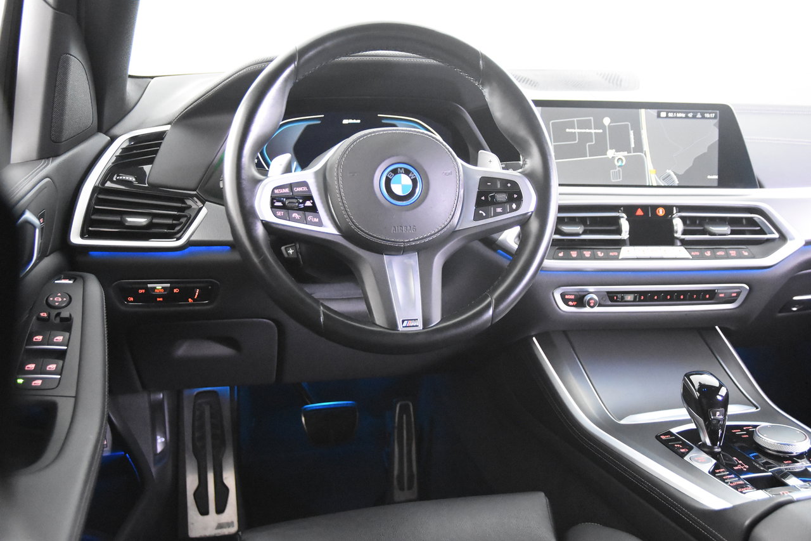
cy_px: 270
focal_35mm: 36
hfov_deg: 53.1
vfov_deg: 36.9
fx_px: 811
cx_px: 406
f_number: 3
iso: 9000
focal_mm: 24
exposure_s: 1/40
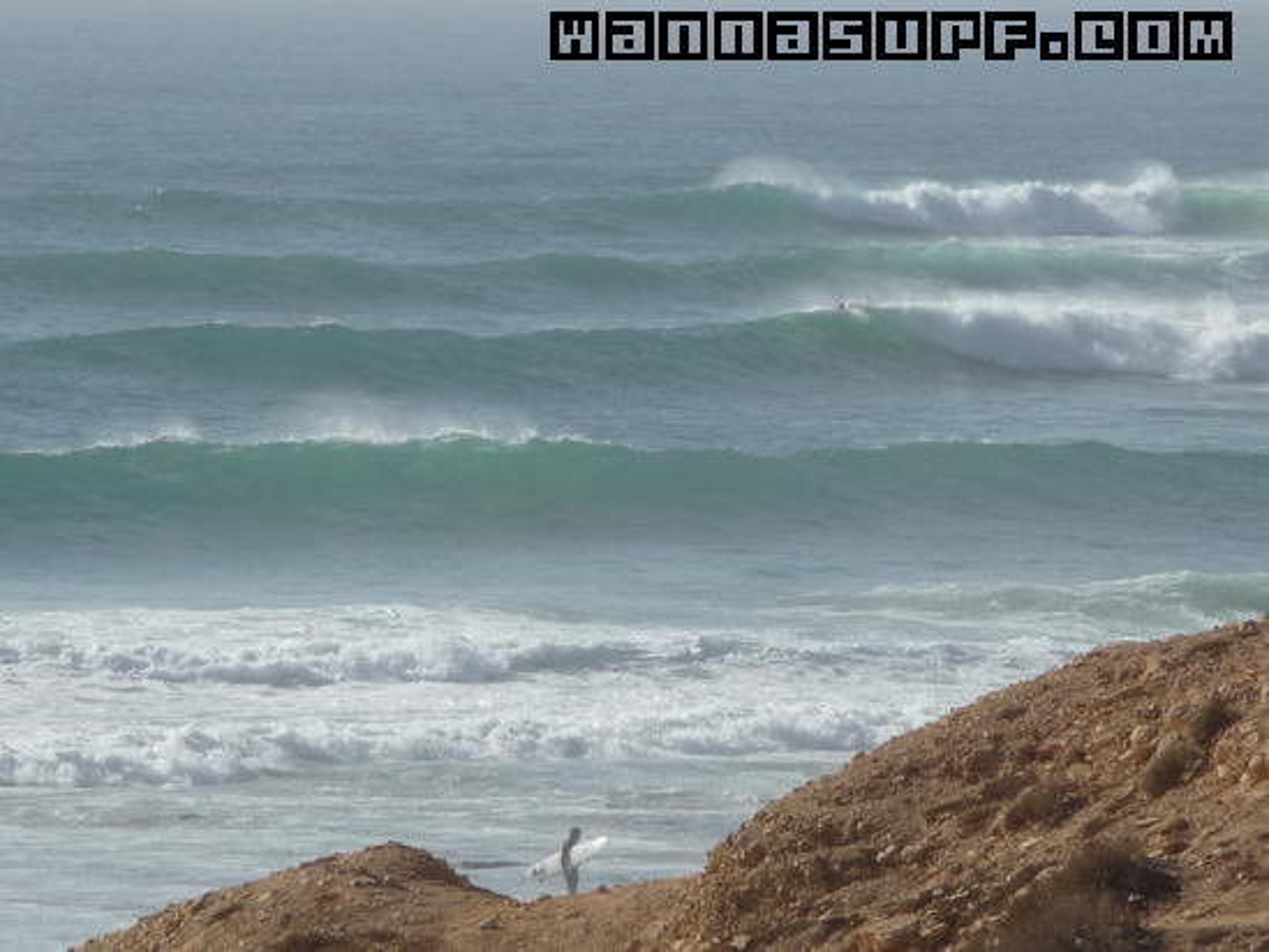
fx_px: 17307
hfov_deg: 4.2
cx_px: 634
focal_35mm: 472
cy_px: 476
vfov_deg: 3.2
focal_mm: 47
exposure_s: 1/1000
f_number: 4.9
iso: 100
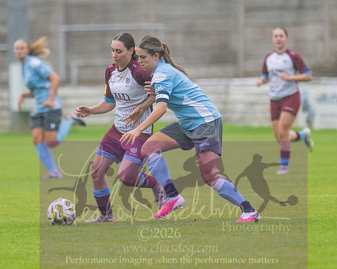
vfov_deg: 2.2
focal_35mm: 718
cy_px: 147
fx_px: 7156
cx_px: 175
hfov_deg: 2.7
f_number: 2.8
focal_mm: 270
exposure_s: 1/1600
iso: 220
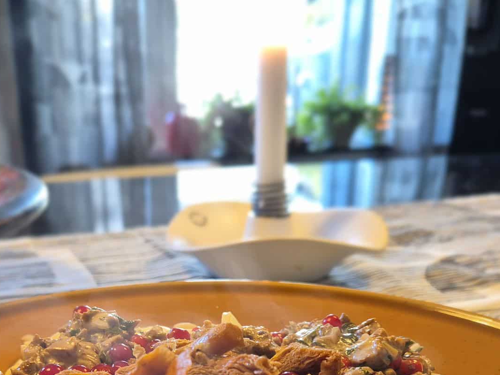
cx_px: 184
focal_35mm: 43
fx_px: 621
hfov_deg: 43.5
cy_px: 349
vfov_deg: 31.7
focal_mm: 5.4
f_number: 1.8
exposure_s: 1/50
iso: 100
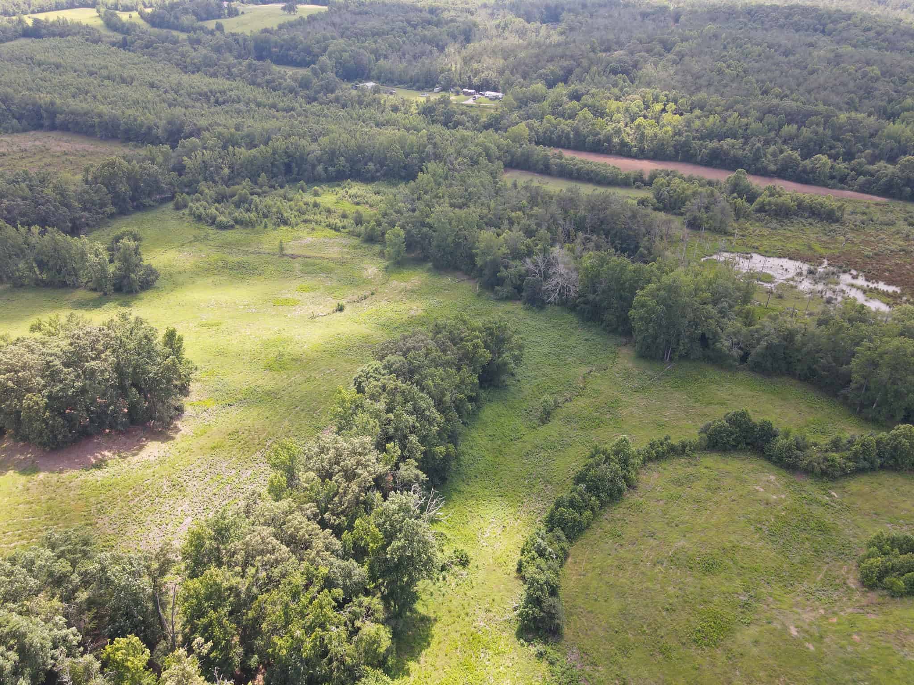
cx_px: 457
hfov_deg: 71.6
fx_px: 634
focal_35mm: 24
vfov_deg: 56.8
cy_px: 342
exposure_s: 1/15
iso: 170
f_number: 2.8
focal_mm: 4.5
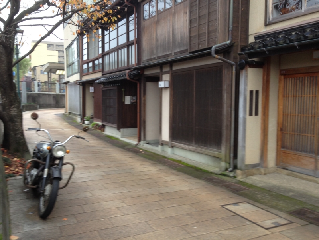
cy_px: 120
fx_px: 323
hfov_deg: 52.6
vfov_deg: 40.7
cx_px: 160
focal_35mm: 35
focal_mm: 4.28
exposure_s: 1/40
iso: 64
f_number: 2.4
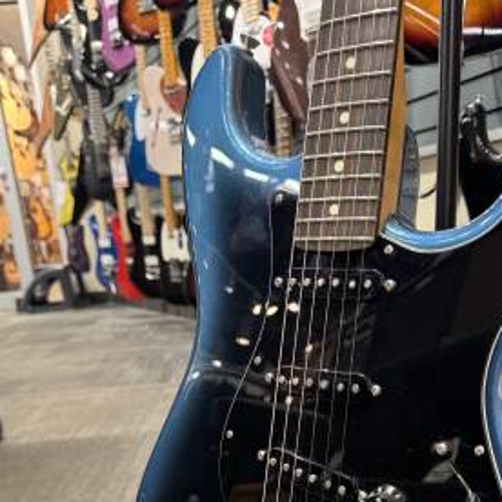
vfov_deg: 39.3
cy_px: 437
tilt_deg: -16.4
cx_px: 311
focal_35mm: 40
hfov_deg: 41.6
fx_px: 656
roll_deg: +3.5
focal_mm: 6.76
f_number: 1.78
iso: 640
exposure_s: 1/60
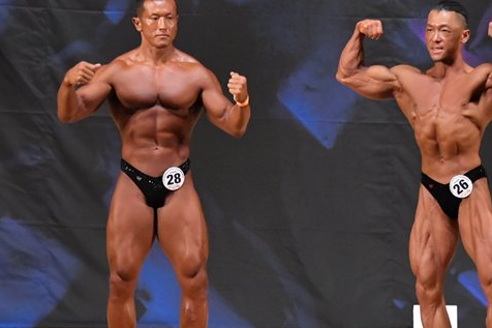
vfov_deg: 4.2
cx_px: 309
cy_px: 201
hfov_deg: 6.3
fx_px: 4495
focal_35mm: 329
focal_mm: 135
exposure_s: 1/400
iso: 7200
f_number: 5.6
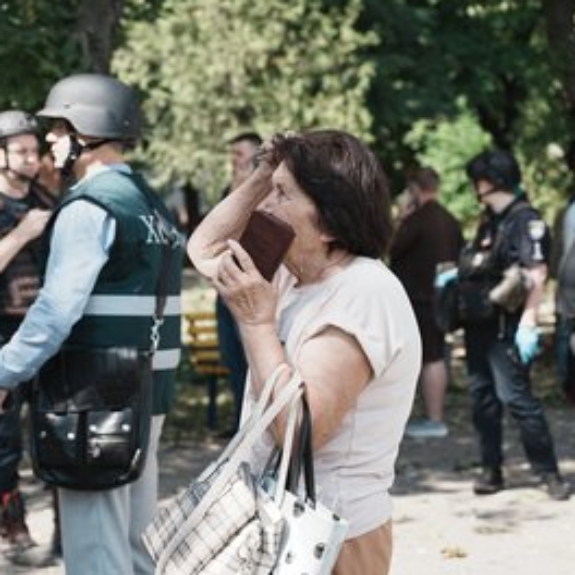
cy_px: 286
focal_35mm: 81
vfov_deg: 21.4
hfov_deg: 21.3
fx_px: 1522
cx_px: 183
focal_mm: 63
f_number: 4
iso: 100
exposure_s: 1/667
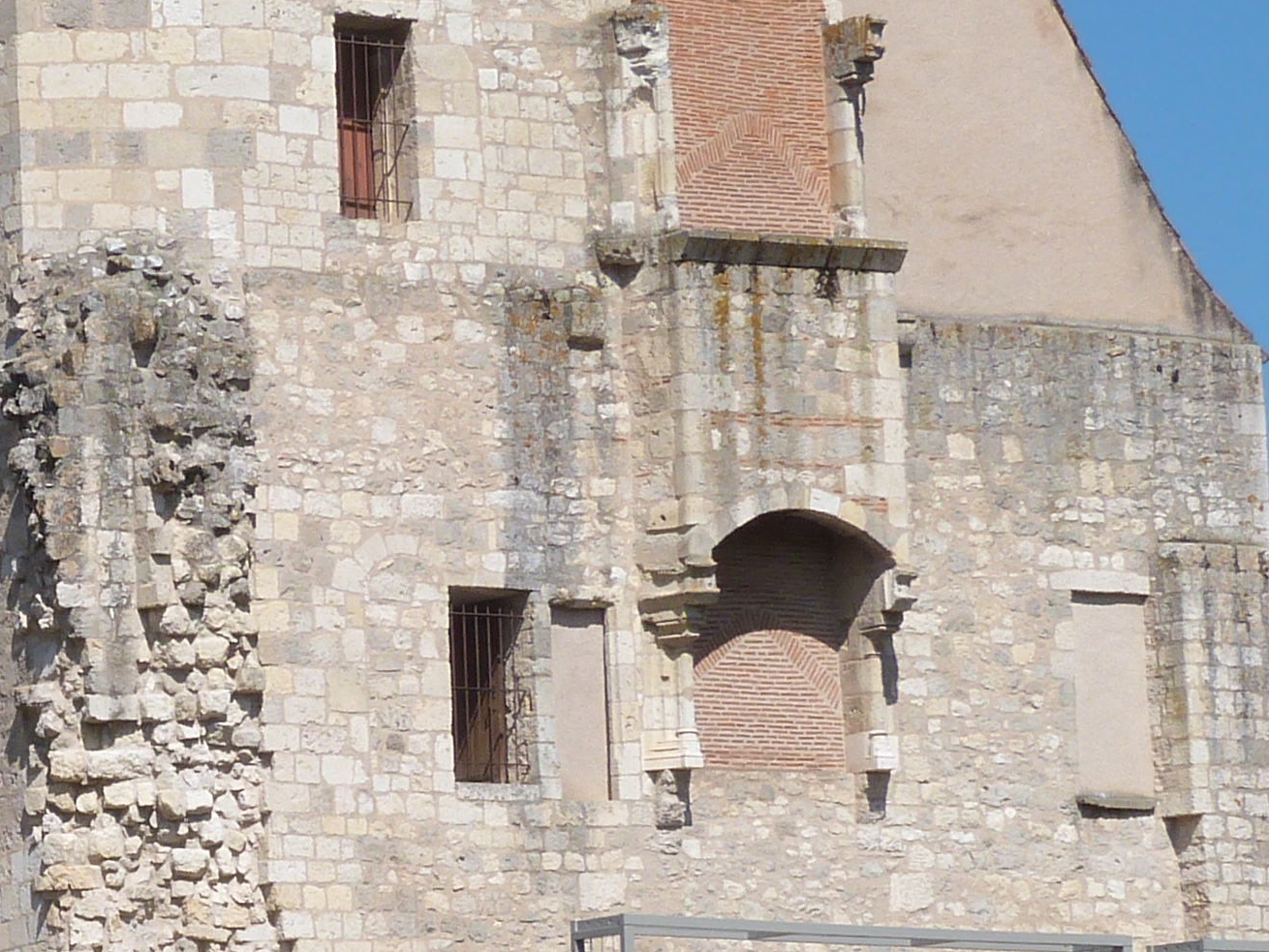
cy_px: 774
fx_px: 8397
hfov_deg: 8.6
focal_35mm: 229
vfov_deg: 6.5
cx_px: 14
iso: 100
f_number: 5.6
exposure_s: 1/640
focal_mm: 13.5
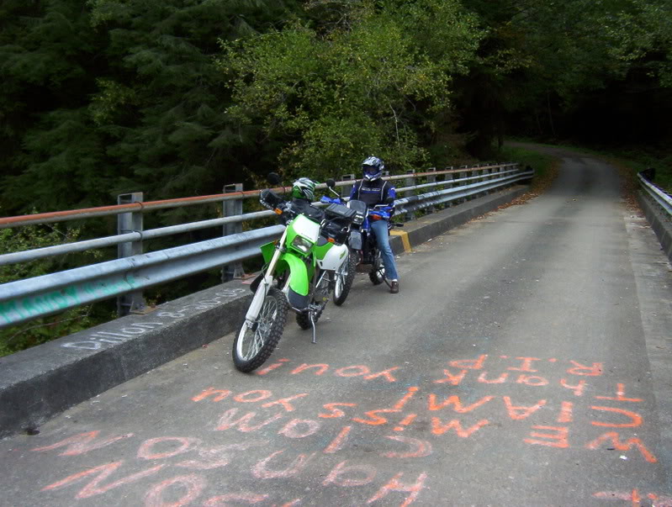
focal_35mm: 36
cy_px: 254
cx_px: 336
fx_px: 700
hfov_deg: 51.3
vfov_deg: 39.8
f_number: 2.76
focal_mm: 5.54
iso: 100
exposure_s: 1/361
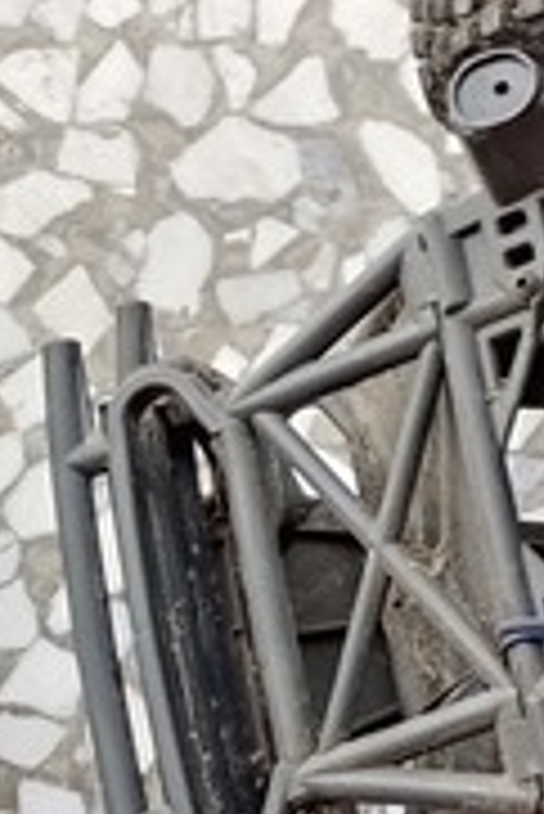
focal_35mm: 112
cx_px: 1735
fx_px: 2534
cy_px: -70
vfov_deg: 17.6
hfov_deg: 9.2
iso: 460
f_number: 1.79
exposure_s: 1/40
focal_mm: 4.71
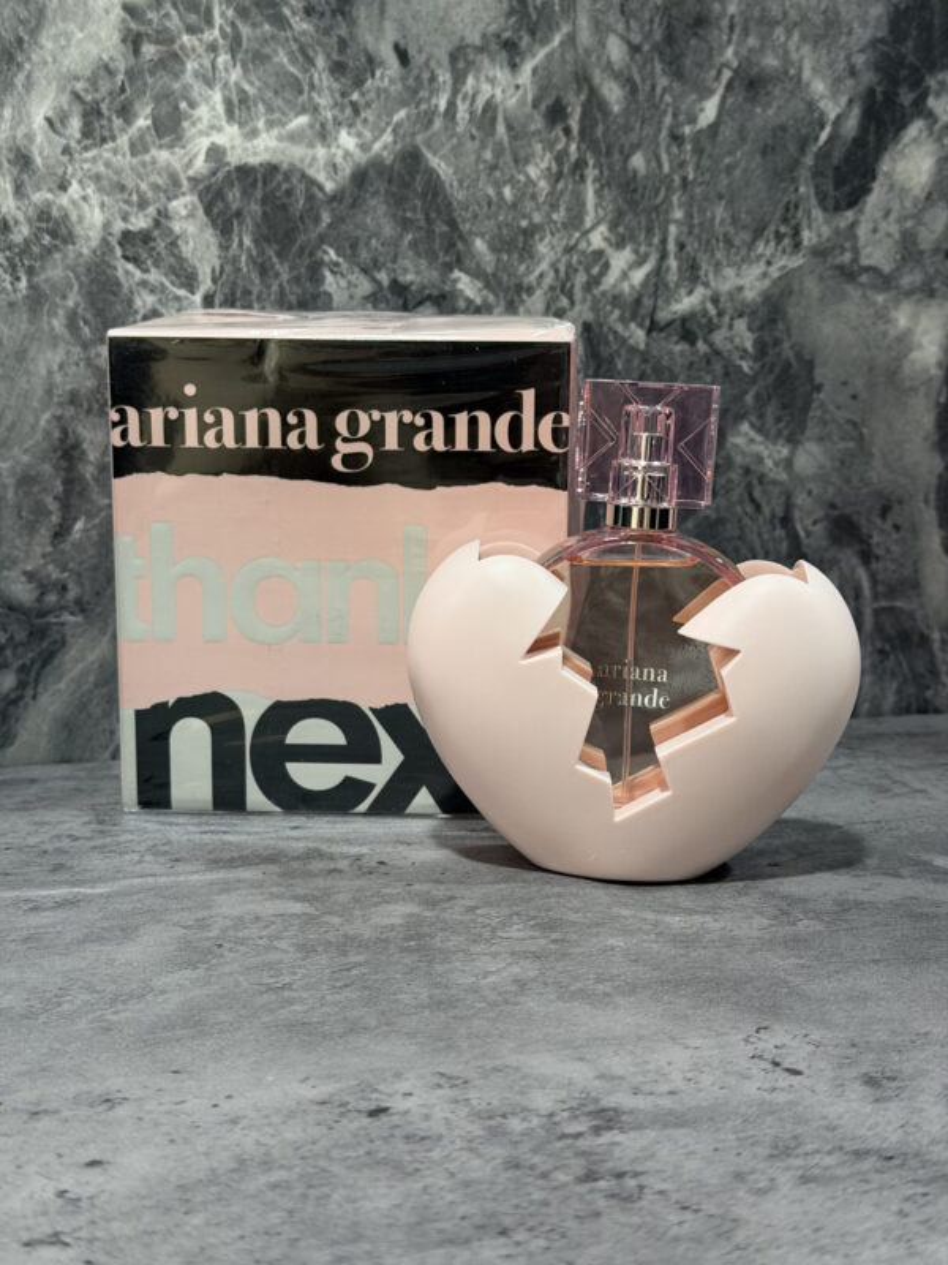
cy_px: 632
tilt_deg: -8.7
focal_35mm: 48
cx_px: 474
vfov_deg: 39.7
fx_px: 1753
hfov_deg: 30.3
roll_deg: -1.5
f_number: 1.78
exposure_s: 1/40
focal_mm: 6.76
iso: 250
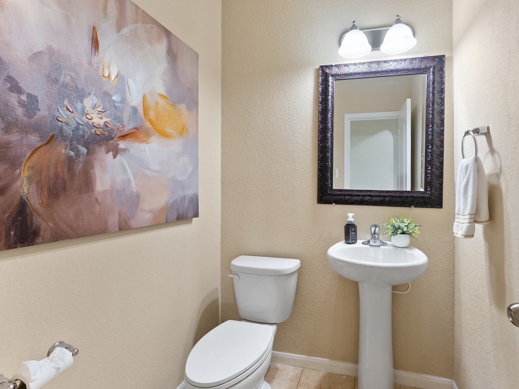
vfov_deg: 78.1
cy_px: 196
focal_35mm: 16
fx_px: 240
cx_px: 307
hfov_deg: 93.5
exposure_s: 1/5
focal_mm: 14
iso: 800
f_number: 8
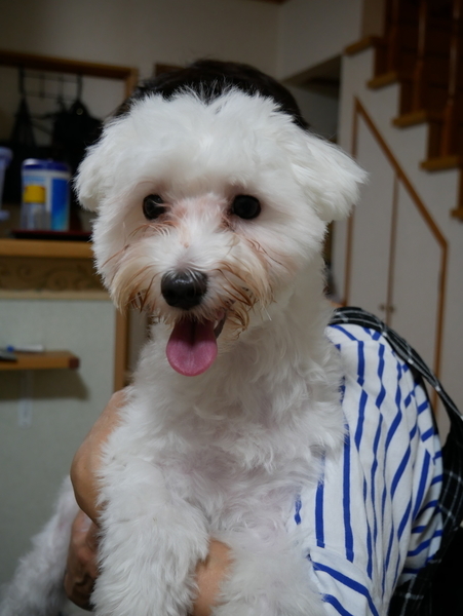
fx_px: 784
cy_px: 308
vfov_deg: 42.9
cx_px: 232
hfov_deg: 32.9
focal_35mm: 44
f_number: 4.2
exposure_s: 1/60
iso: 640
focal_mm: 22
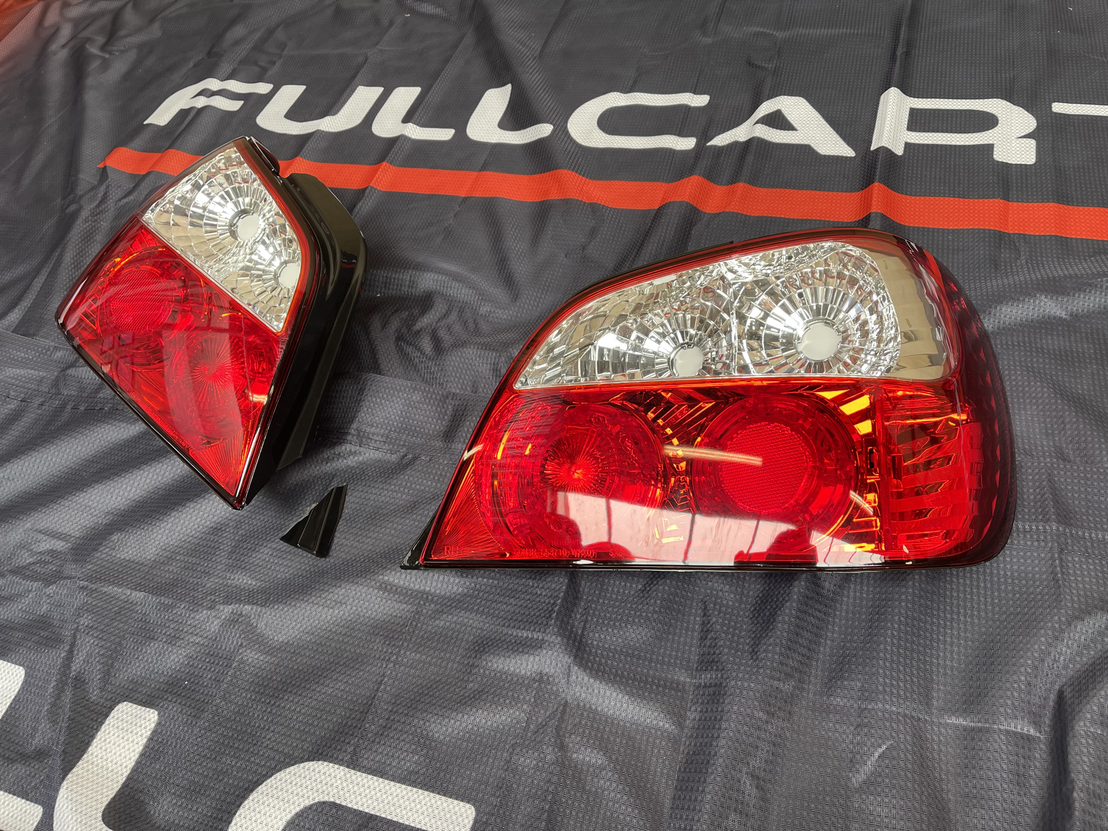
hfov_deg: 67.3
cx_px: 554
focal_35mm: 26
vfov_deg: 53.1
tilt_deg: -51.9
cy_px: 416
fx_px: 832
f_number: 1.6
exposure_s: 1/100
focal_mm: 5.1
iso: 100
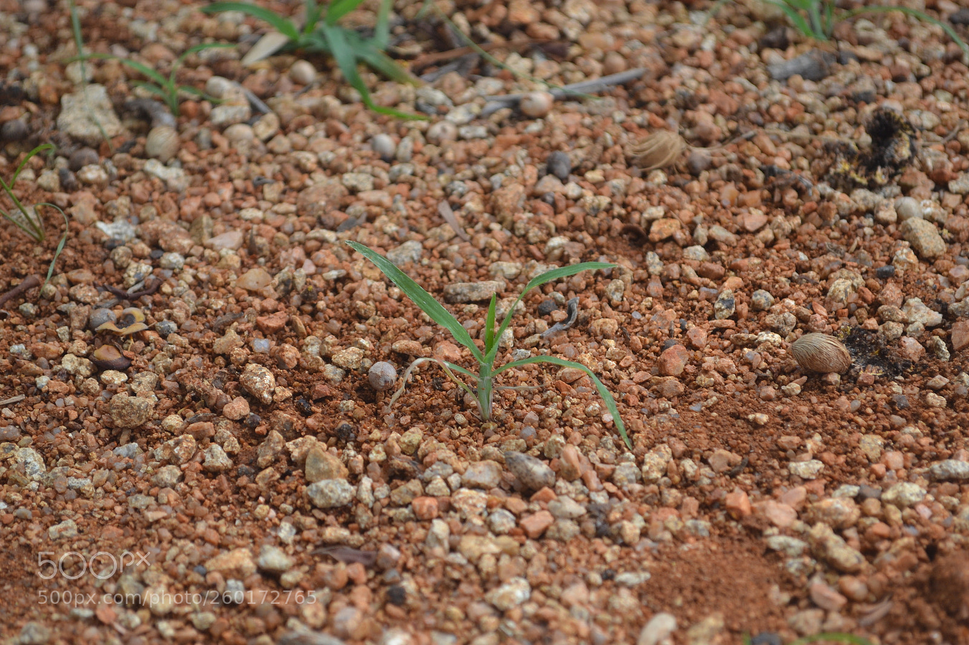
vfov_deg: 16.5
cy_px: 322
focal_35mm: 82
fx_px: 2220
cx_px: 484
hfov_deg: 24.6
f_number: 5.6
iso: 180
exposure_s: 1/125
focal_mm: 55
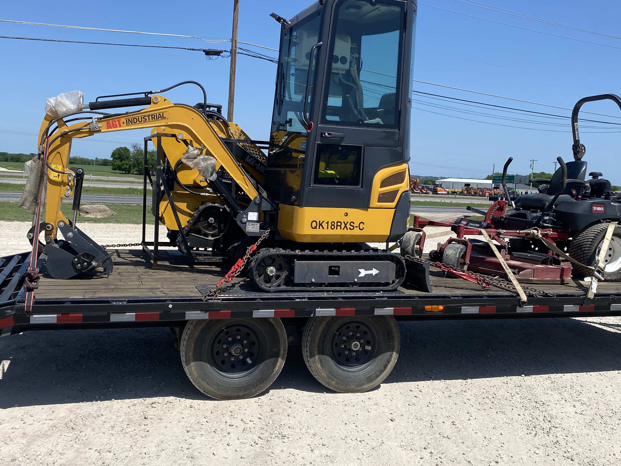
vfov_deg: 40.7
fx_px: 628
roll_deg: -2.3
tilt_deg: -7.9
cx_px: 294
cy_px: 231
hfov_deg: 52.6
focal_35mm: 35
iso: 32
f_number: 1.8
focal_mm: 4.25
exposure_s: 1/4444
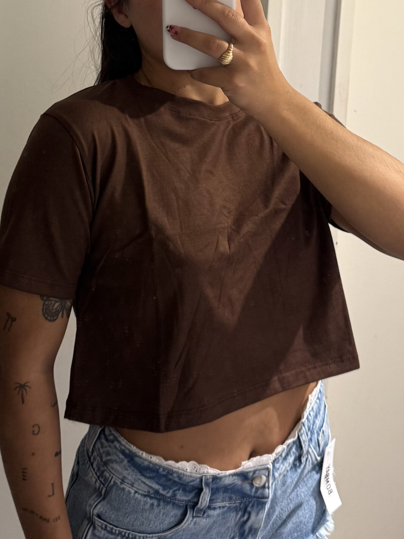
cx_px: 215
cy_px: 209
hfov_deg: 41.8
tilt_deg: -10.6
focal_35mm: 34
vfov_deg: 53.5
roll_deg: -3.8
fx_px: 529
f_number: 1.78
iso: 250
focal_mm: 6.76
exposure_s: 1/50
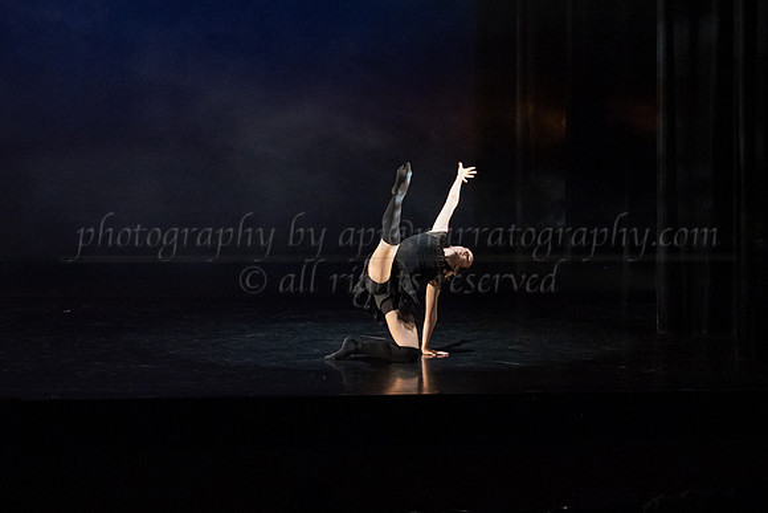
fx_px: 1801
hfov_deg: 24.1
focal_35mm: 84
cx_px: 368
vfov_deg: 16.2
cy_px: 290
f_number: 3.2
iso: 4000
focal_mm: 66
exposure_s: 1/400
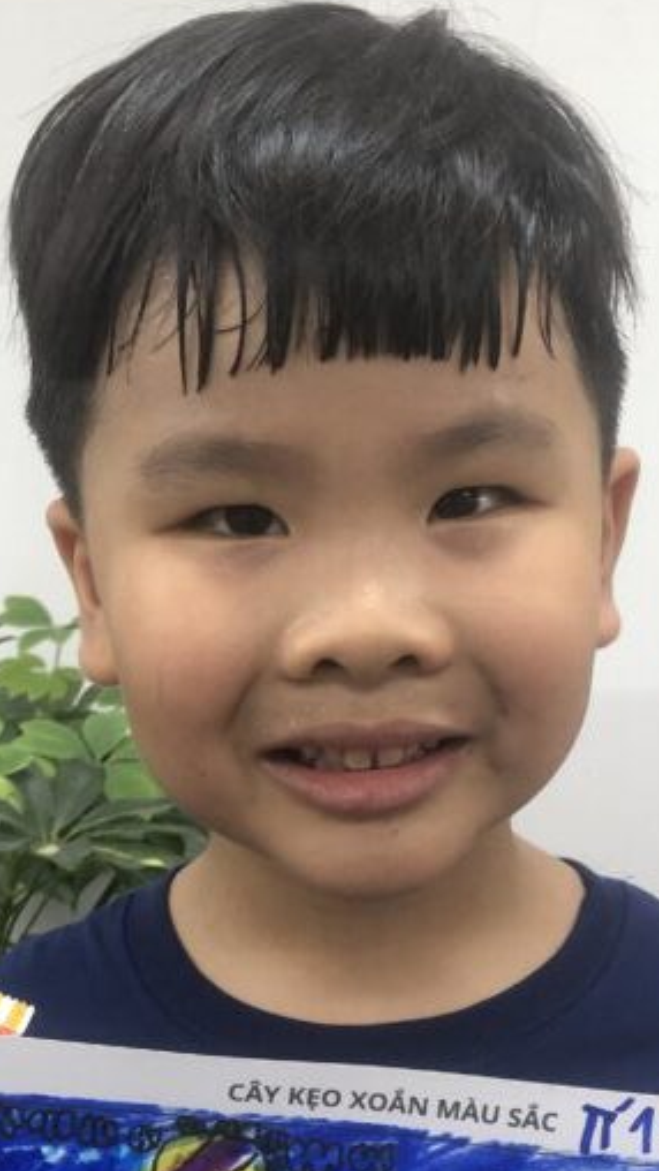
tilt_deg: -18.2
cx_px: 415
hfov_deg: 20.0
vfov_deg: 33.7
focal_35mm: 60
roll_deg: +1.6
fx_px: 1863
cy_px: 970
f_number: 1.8
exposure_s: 1/30
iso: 25
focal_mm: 3.99
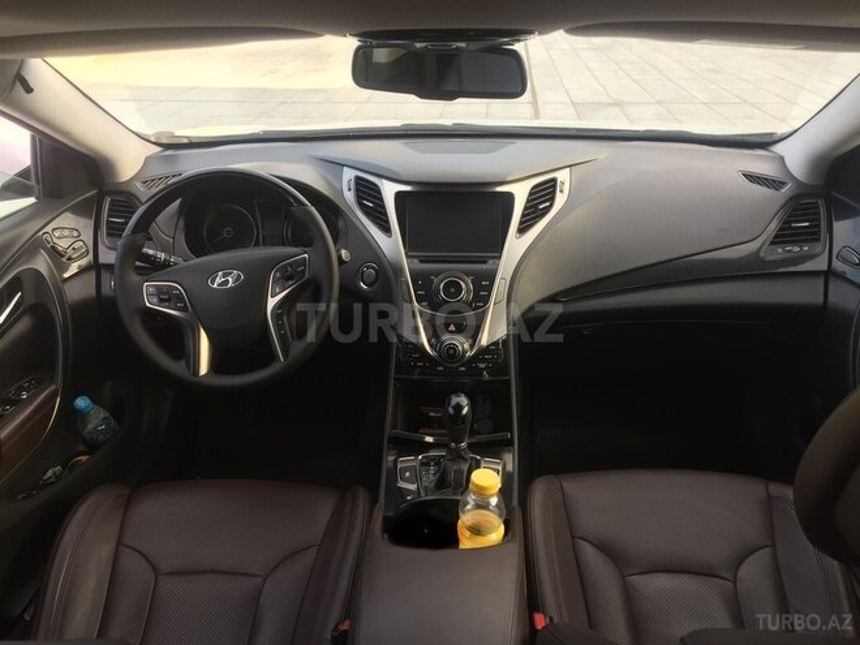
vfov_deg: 48.2
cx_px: 430
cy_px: 322
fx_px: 720
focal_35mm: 29
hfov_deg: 61.7
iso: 40
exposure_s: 1/50
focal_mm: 4.15
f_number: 2.2
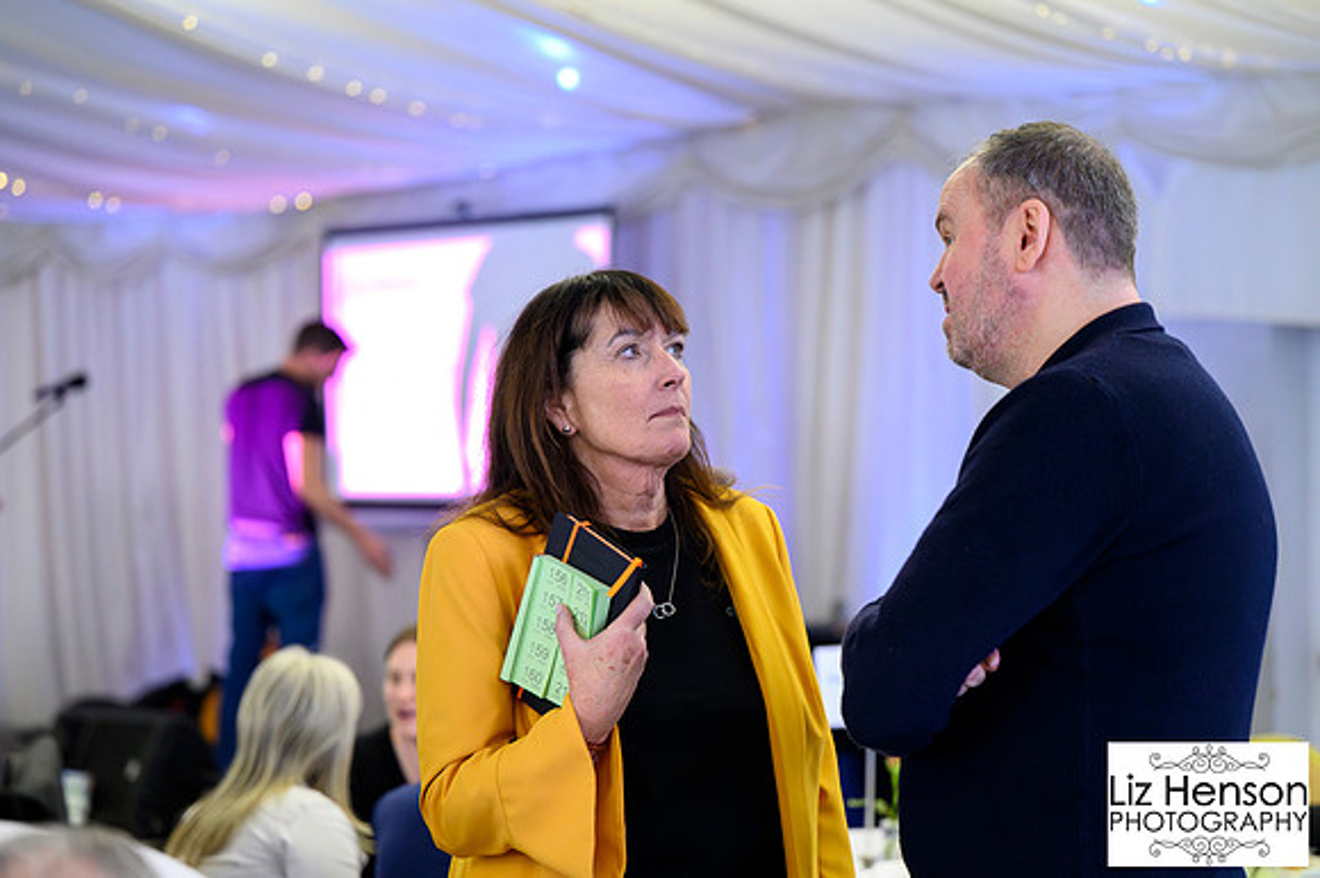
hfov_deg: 25.7
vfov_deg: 17.3
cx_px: 660
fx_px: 2895
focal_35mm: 79
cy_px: 439
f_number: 2.8
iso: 12800
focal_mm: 79
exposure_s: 1/200
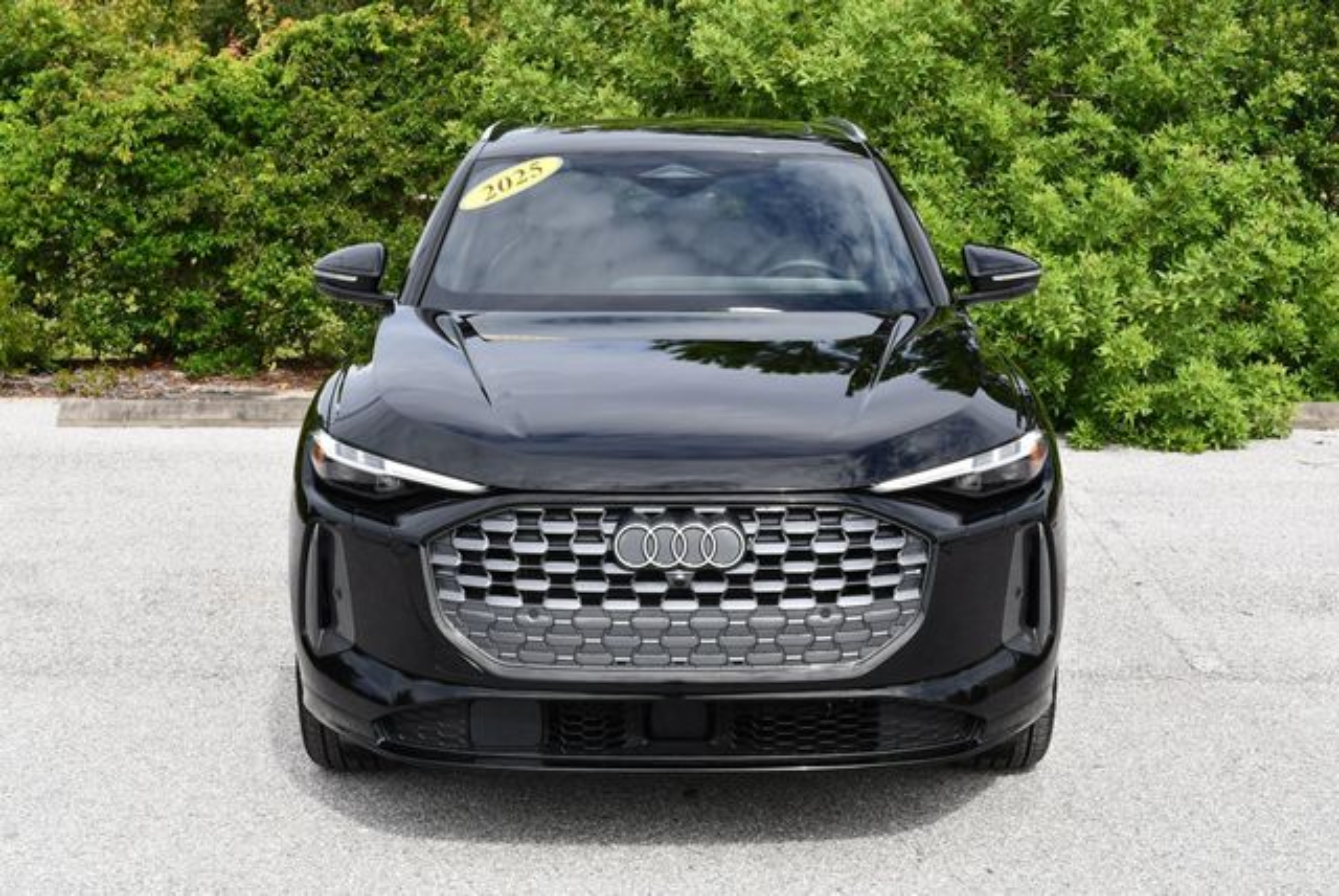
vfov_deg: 23.4
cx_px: 670
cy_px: 448
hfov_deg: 34.5
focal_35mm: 58
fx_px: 2159
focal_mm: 29
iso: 180
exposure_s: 1/250
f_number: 8
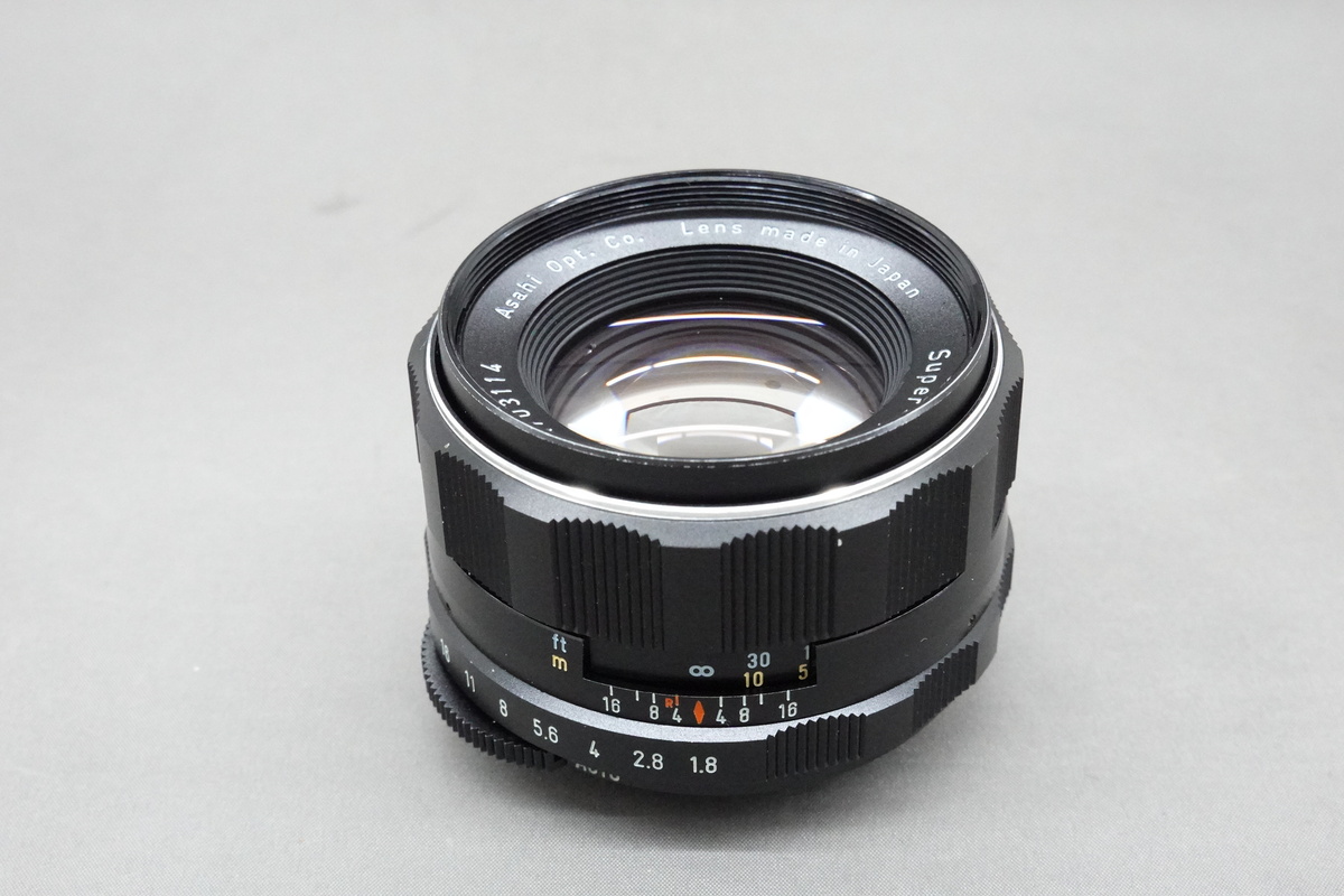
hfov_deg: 34.5
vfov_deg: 23.4
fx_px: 2165
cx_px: 672
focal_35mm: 58
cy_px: 448
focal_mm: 21.56
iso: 3200
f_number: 8
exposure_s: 1/60
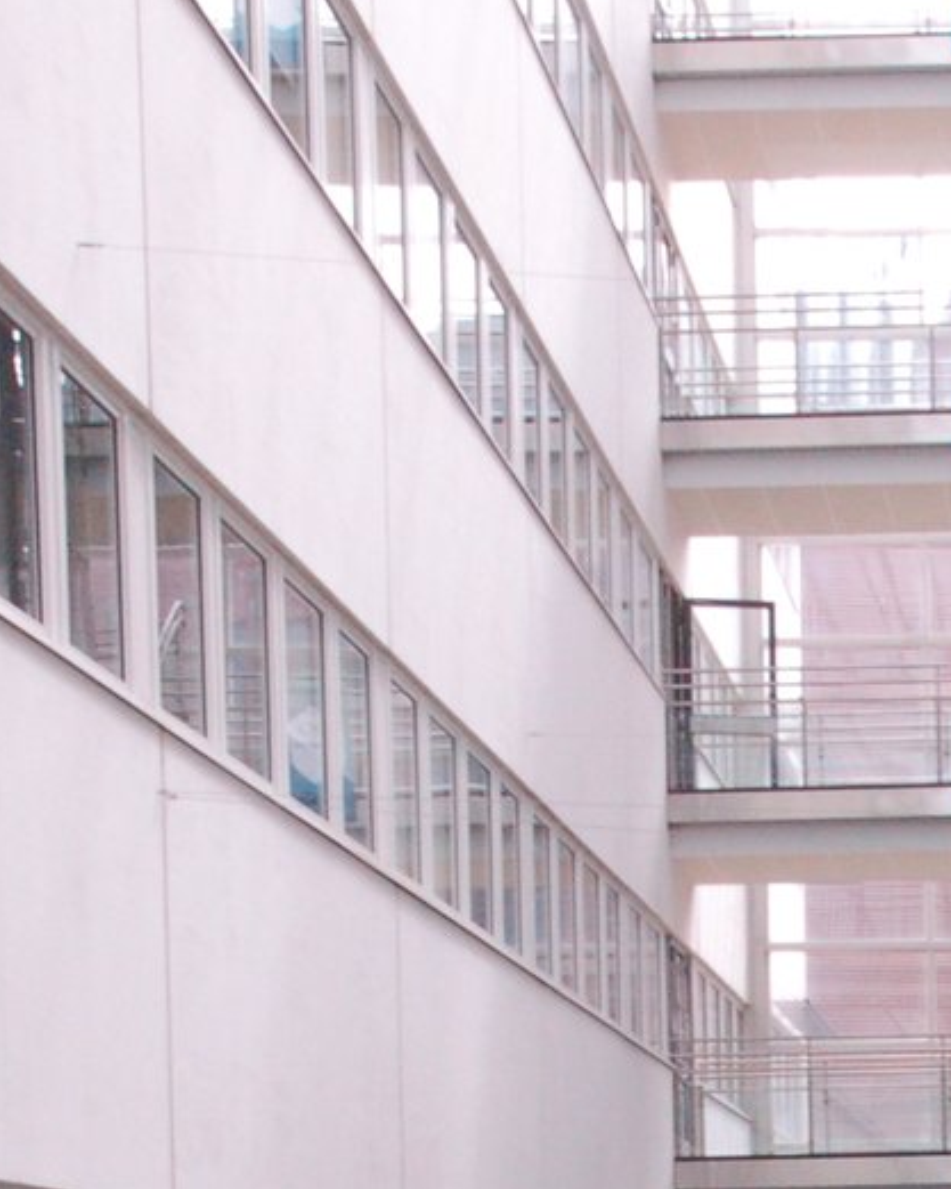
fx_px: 3799
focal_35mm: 108
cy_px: 1687
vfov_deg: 16.5
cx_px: 1140
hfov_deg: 13.9
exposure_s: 1/125
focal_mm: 20
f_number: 18
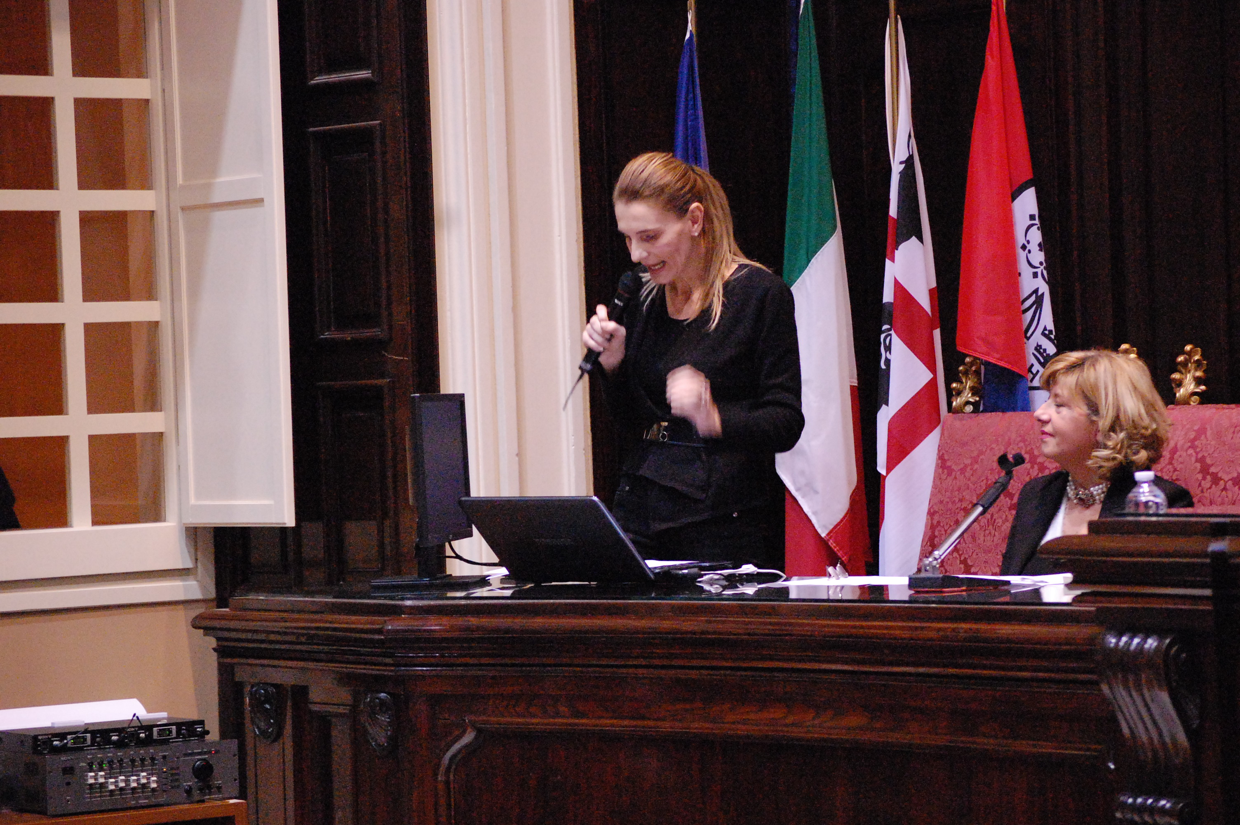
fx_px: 4233
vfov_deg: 11.1
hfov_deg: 16.7
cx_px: 620
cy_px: 412
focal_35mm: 123
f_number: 4.5
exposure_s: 1/30
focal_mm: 82
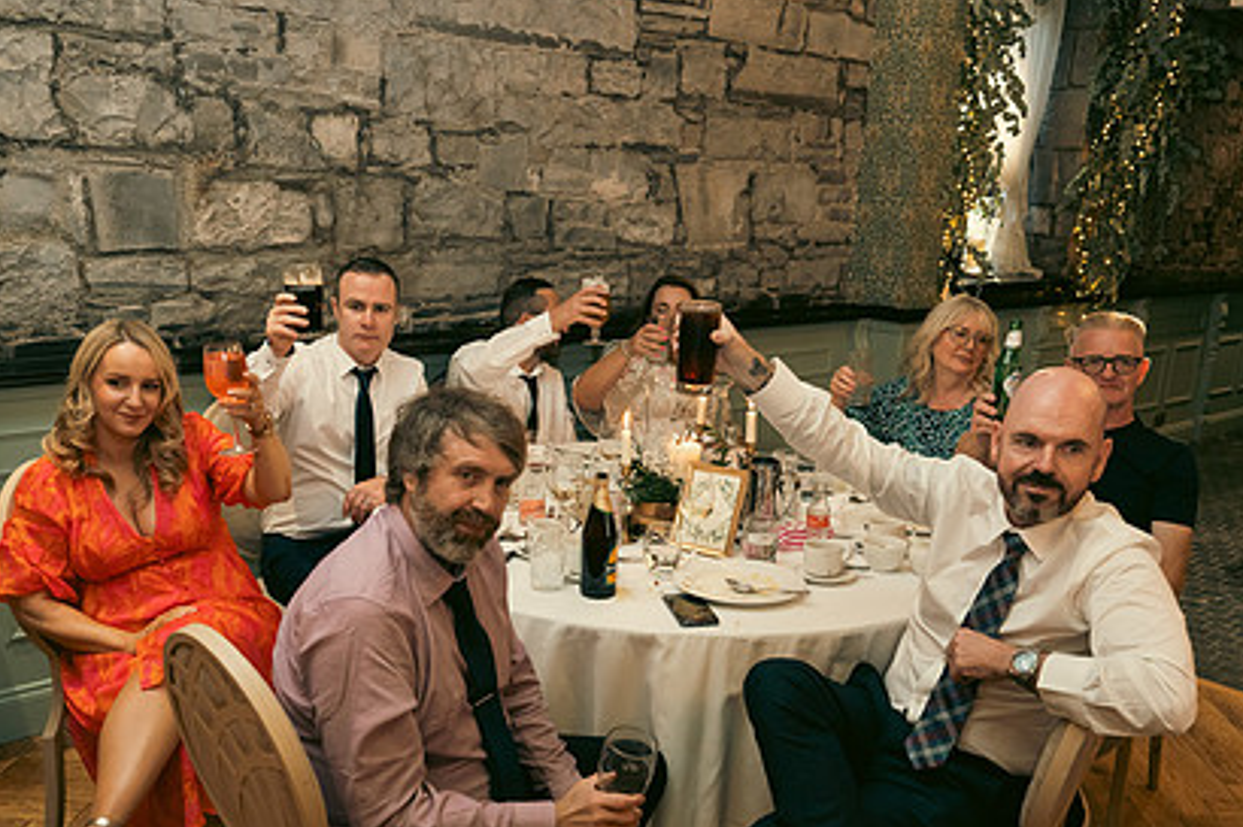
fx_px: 1173
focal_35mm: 34
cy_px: 523
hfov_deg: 55.8
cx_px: 603
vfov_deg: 38.6
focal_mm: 24
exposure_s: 1/160
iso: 2500
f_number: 3.5
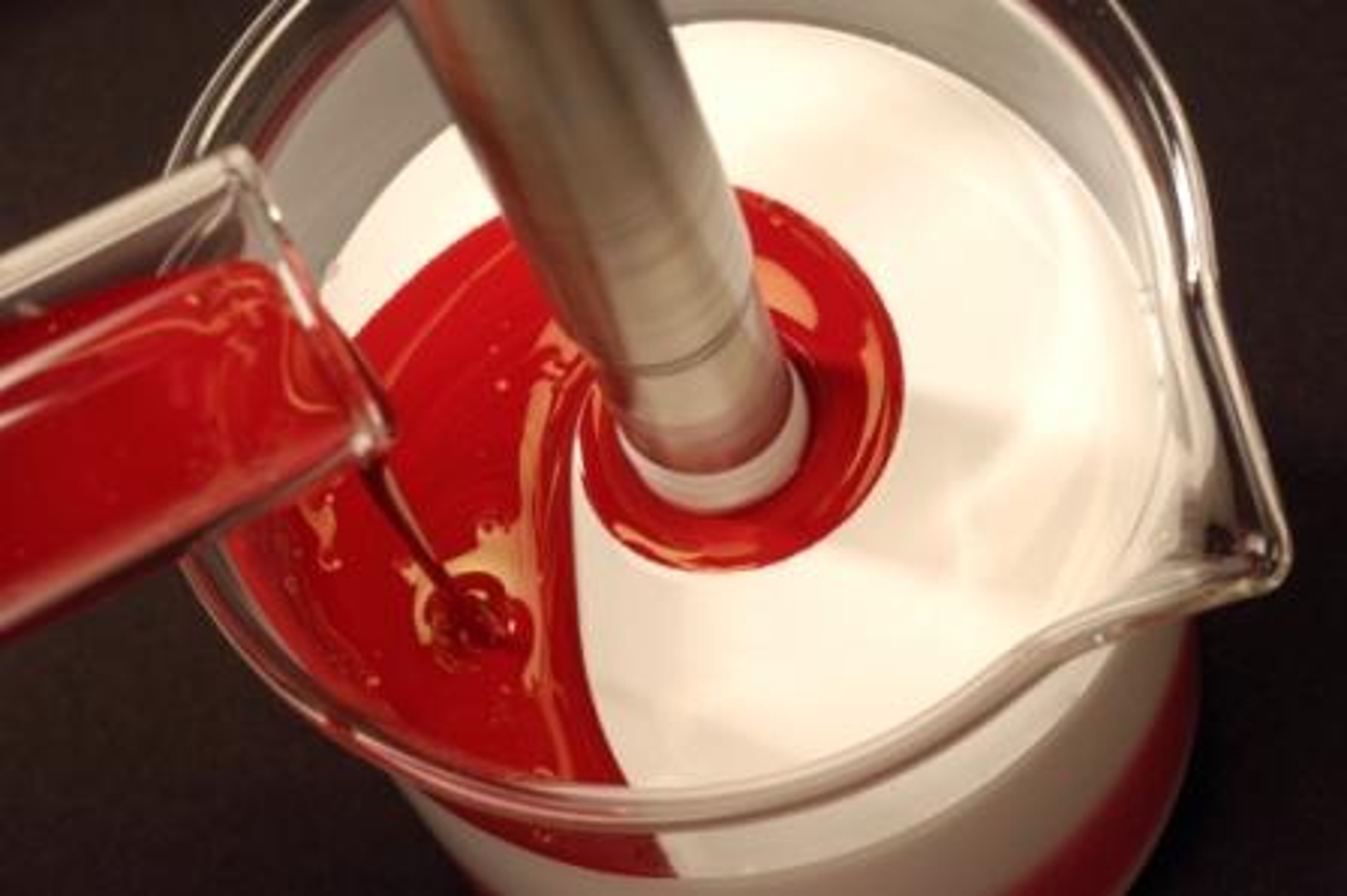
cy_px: 448
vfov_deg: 15.2
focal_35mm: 90
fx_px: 3365
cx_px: 674
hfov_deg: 22.6
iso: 100
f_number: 22
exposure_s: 1/100
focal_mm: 60
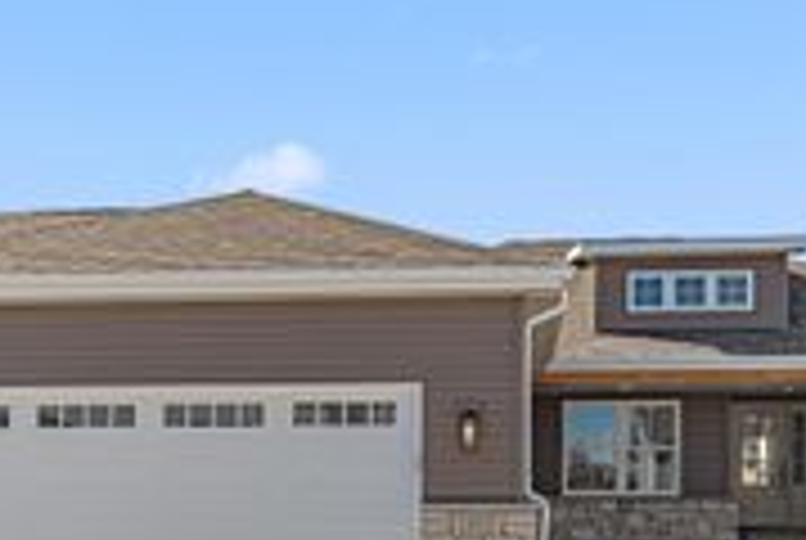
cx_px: 441
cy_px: 277
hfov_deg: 49.4
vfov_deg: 34.3
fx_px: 875
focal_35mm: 39
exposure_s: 1/1000
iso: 100
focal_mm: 14
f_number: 10
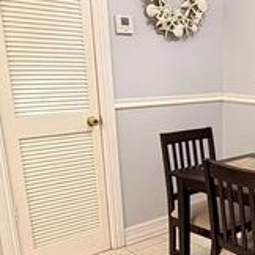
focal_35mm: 49
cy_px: 183
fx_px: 408
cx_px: 241
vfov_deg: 34.1
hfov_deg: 32.5
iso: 320
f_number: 2.2
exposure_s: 1/24
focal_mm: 2.22
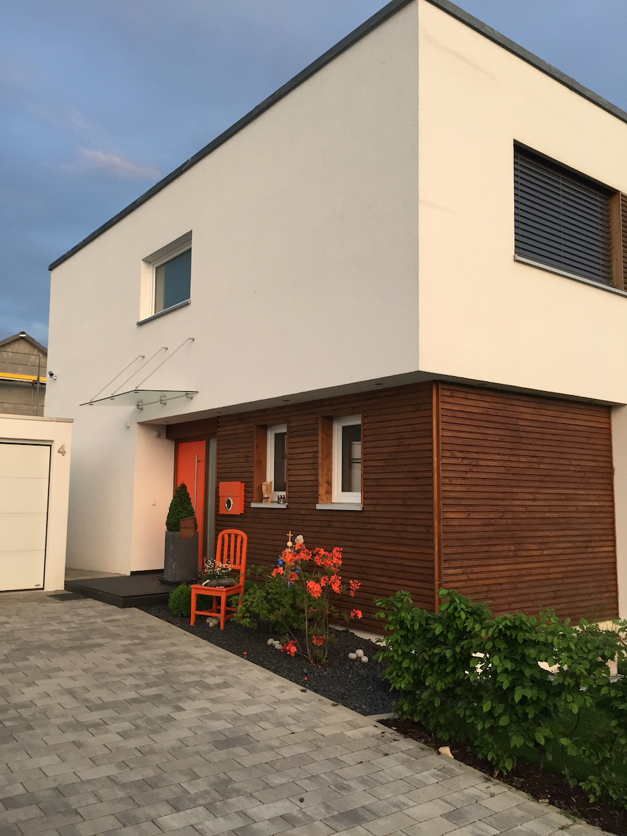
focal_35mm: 29
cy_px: 418
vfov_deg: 61.7
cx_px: 314
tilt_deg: +8.3
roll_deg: -1.0
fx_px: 700
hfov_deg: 48.2
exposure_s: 1/30
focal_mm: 4.15
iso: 32
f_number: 2.2
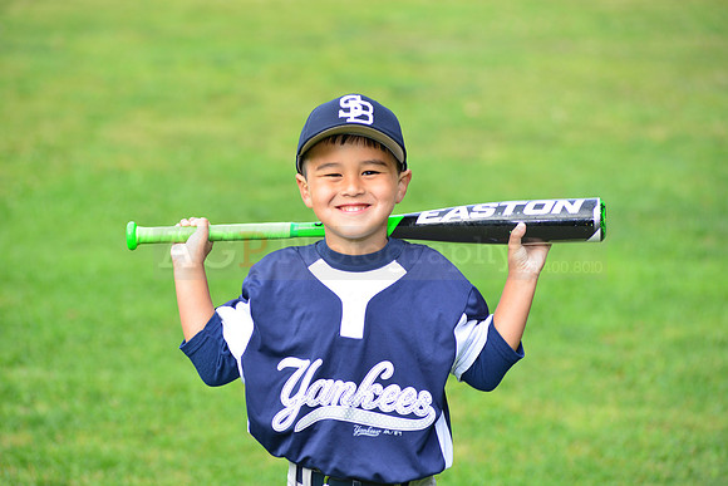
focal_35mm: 160
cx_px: 364
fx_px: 3236
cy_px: 243
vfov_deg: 8.6
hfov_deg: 12.8
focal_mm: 160
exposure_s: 1/200
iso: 320
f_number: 5.6
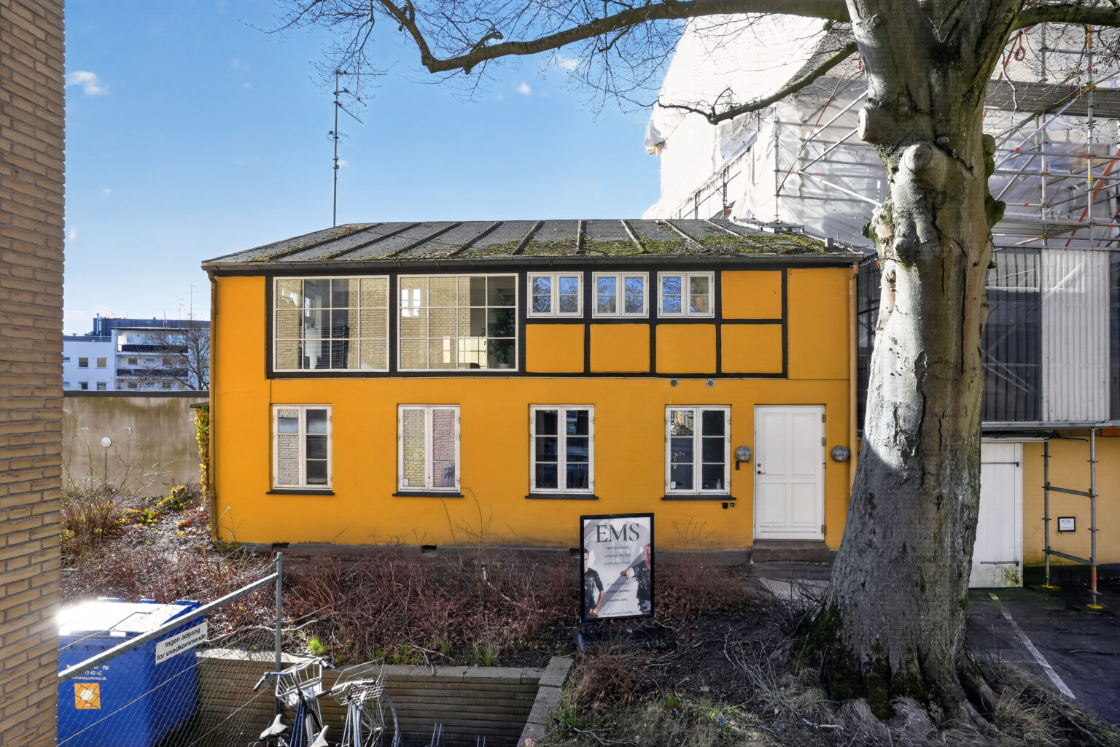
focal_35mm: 19
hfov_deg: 86.9
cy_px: 374
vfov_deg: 64.6
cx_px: 560
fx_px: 591
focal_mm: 19
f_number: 8
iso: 400
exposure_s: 1/250
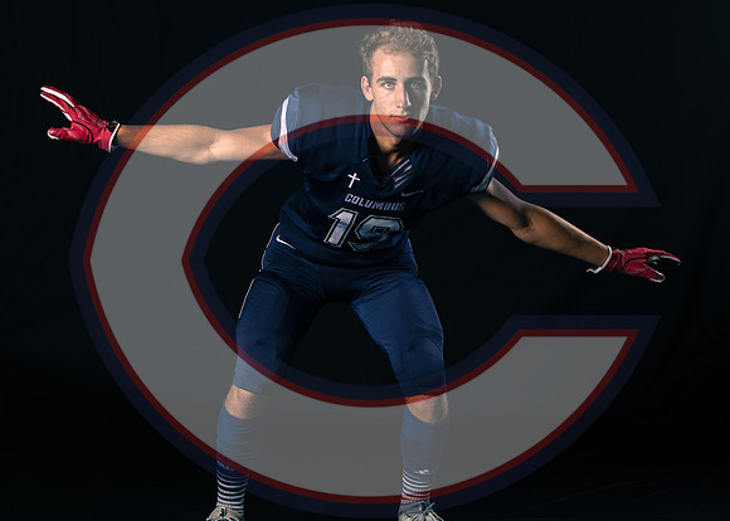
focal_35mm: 84
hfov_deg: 23.6
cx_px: 372
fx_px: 1749
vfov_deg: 16.9
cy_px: 234
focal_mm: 70
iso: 100
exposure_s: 1/125
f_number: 4
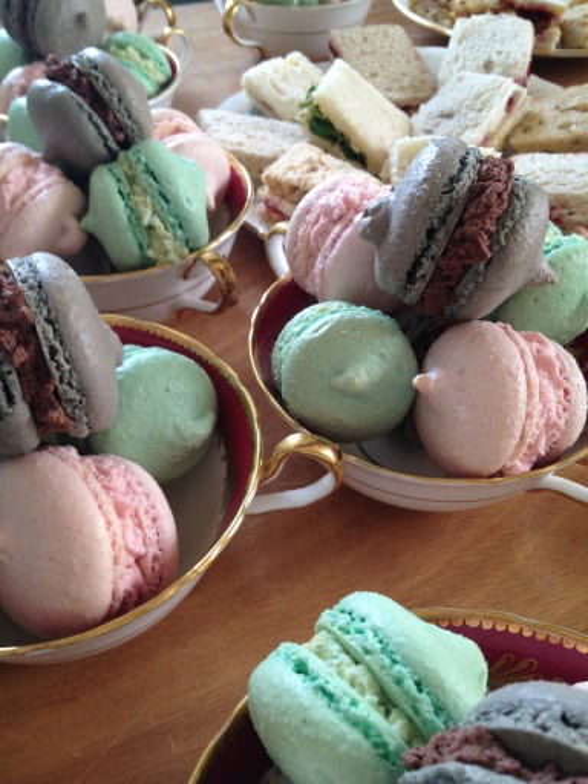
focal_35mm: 35
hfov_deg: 40.7
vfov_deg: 52.6
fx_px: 793
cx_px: 294
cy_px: 392
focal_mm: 4.28
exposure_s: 1/60
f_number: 2.4
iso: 80
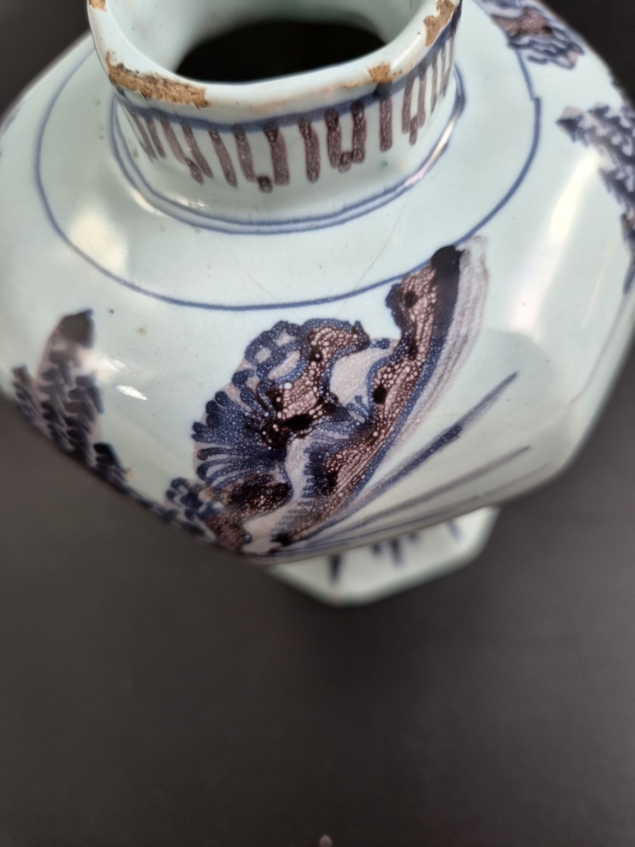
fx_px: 563
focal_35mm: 23
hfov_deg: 58.9
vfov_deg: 73.9
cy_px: 424
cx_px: 318
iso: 125
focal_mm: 5.4
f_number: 1.8
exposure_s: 1/100
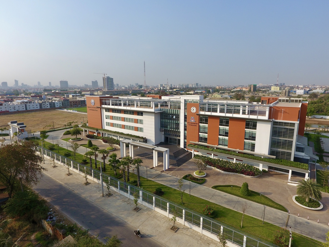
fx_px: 190
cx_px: 164
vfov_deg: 66.0
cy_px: 124
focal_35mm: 20
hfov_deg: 81.7
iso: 100
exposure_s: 1/890
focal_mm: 3.61
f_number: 2.8
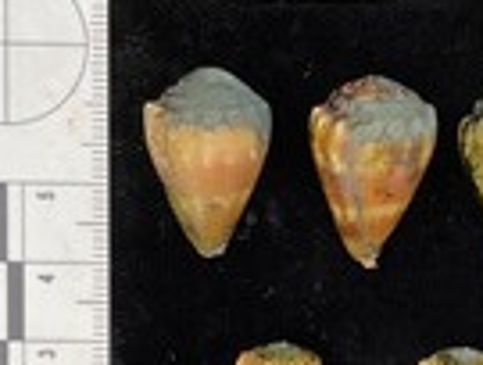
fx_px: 1049
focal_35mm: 75
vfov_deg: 19.3
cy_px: 349
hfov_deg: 25.3
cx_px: 408
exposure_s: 1/120
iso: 64
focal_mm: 3
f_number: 1.8
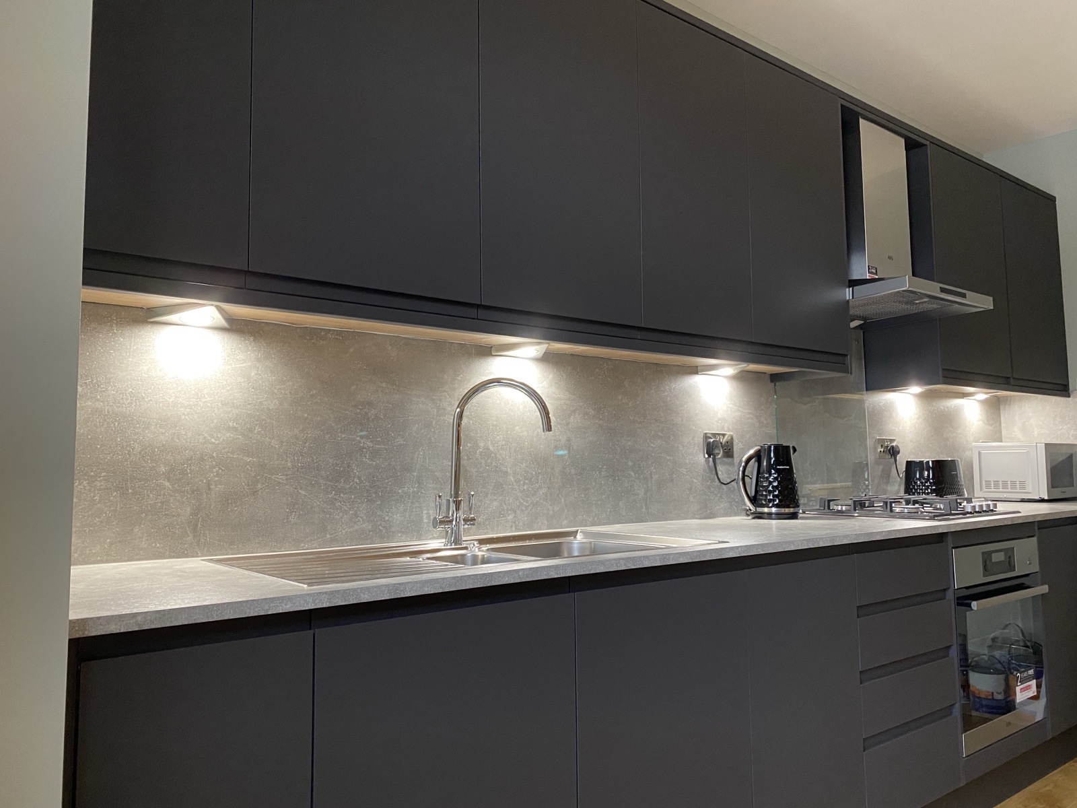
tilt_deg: +5.4
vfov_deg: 53.1
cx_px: 538
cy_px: 404
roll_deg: +0.9
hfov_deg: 67.3
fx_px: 809
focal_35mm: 26
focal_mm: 4.25
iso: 320
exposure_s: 1/33
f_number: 1.8
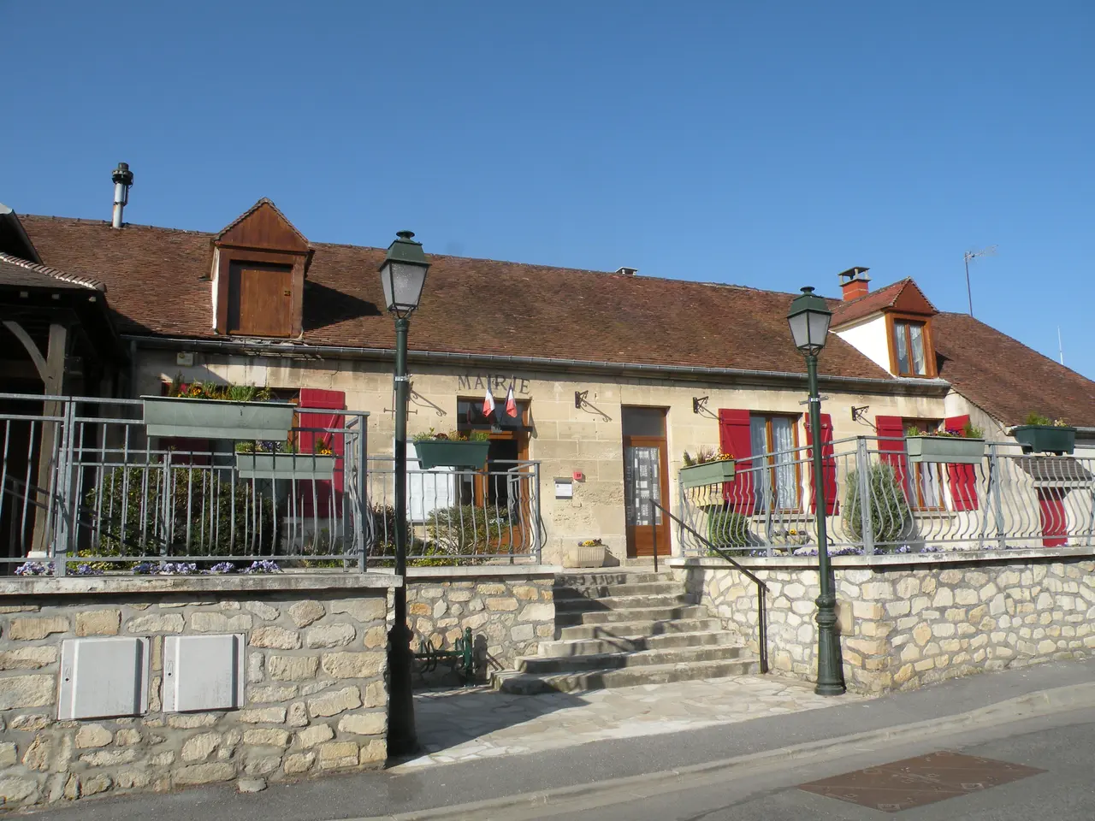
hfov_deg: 65.3
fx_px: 854
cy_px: 410
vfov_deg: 51.4
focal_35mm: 27
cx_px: 548
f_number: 6.3
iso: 64
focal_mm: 4.7
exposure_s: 1/300
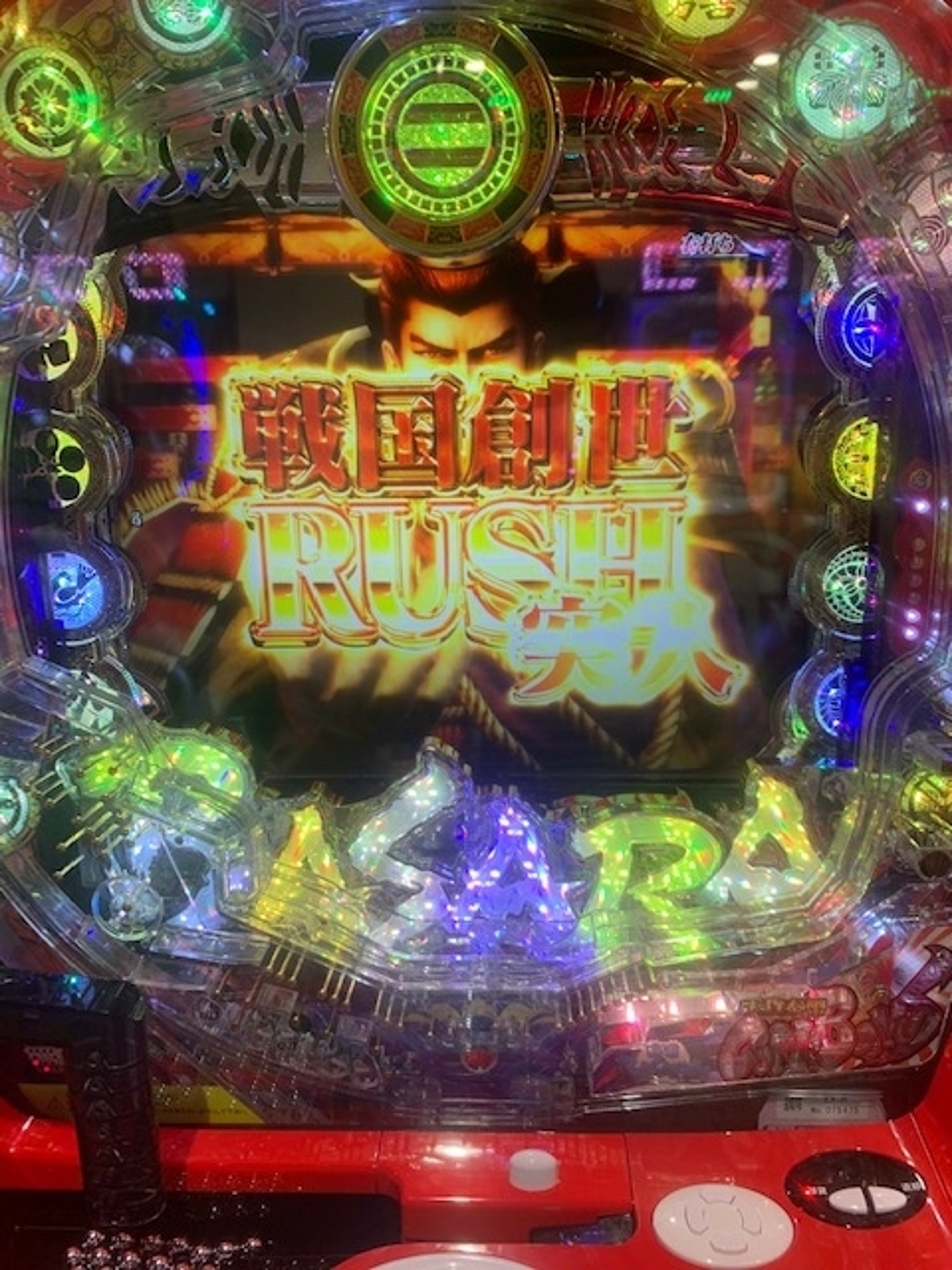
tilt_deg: -14.4
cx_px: 476
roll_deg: +2.4
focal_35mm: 26
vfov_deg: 67.3
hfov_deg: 53.1
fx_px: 953
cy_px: 635
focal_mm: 4.25
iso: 50
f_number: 1.8
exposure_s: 1/100
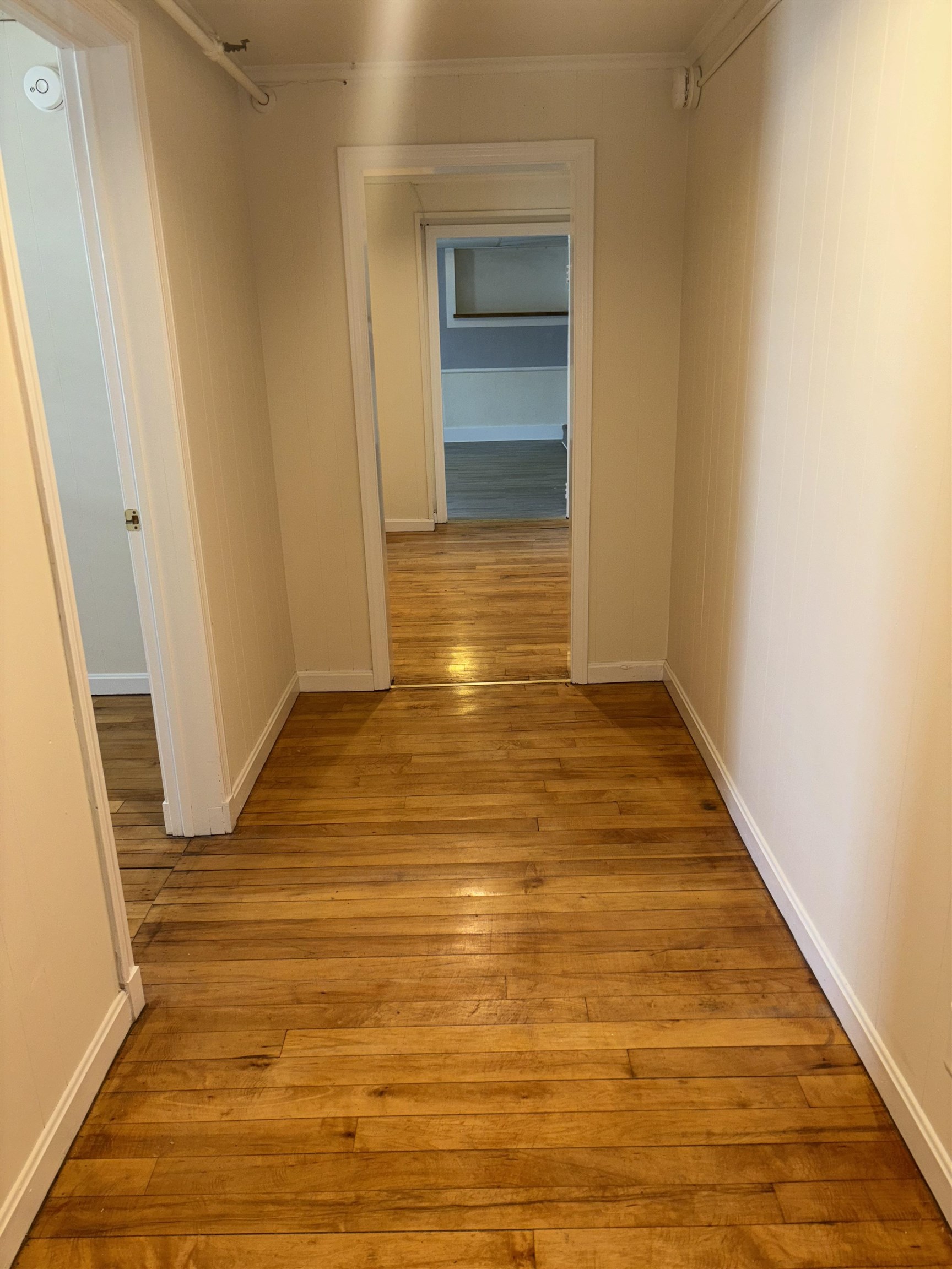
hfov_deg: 53.1
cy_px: 634
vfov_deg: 67.3
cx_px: 476
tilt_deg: -18.2
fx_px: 953
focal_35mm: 26
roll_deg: +0.8
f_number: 1.6
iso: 50
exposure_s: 1/30
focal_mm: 5.96
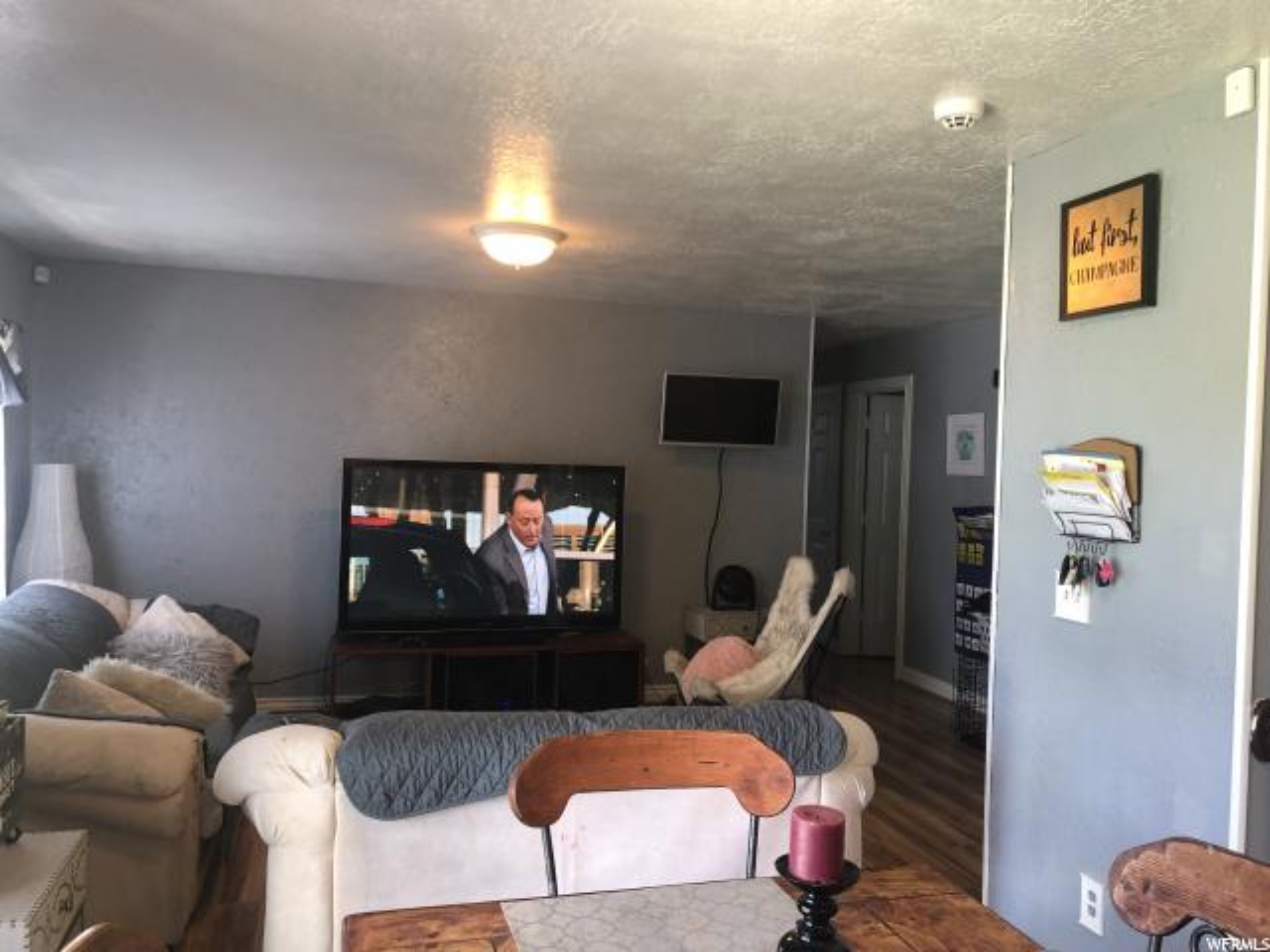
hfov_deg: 63.4
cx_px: 635
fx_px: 1027
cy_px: 476
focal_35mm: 28
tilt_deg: -1.9
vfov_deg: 49.7
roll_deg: -2.5
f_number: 1.8
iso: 40
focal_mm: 4
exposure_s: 1/20
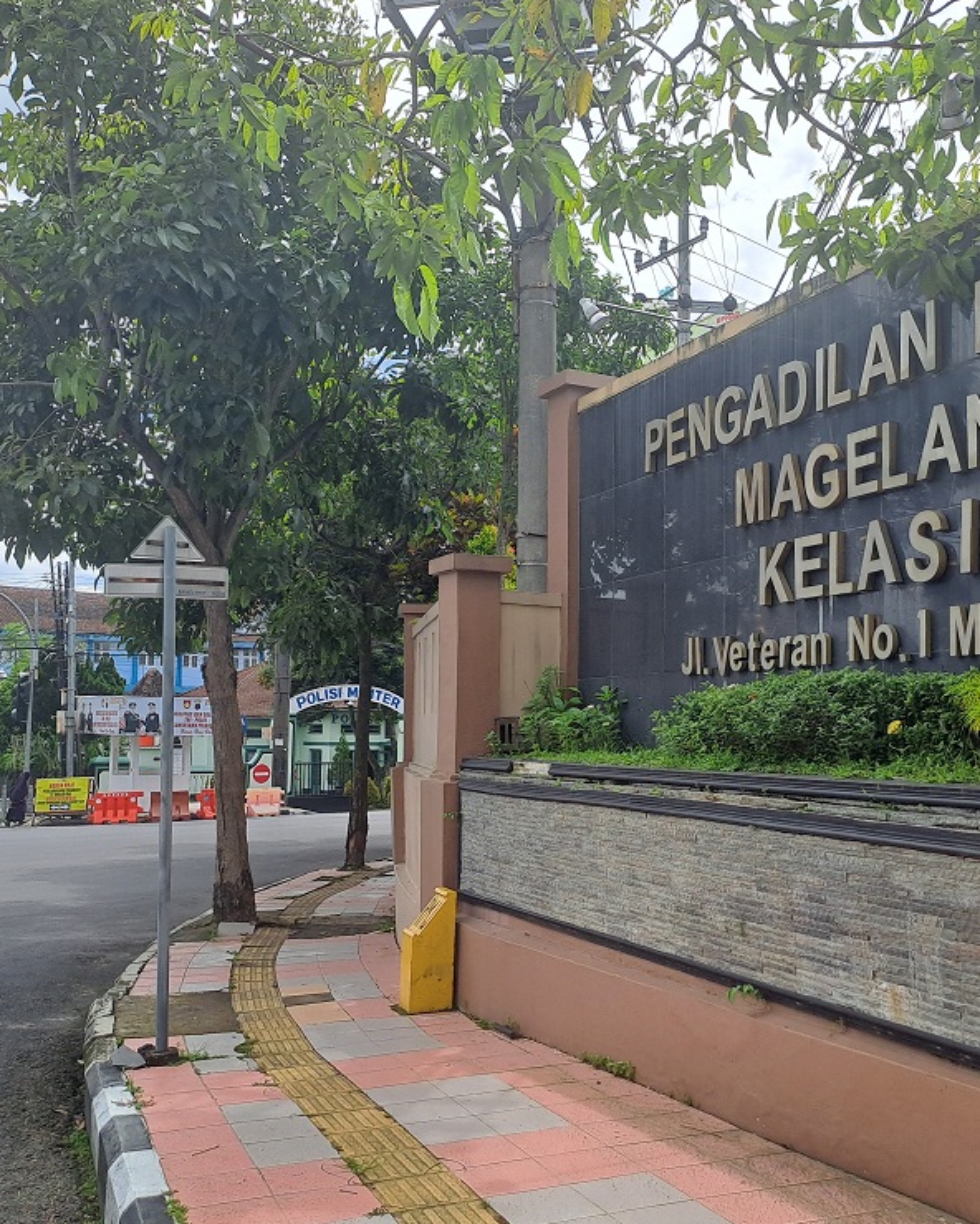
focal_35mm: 33
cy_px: 619
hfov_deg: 44.5
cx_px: 540
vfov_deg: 54.2
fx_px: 1195
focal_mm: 4.65
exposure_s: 1/1739
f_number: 1.8
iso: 32
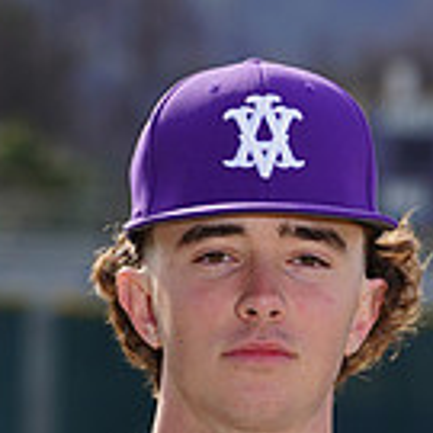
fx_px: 10161
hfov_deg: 2.4
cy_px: 747
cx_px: 265
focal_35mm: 718
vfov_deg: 2.4
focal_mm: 196
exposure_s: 1/250
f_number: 8
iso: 100
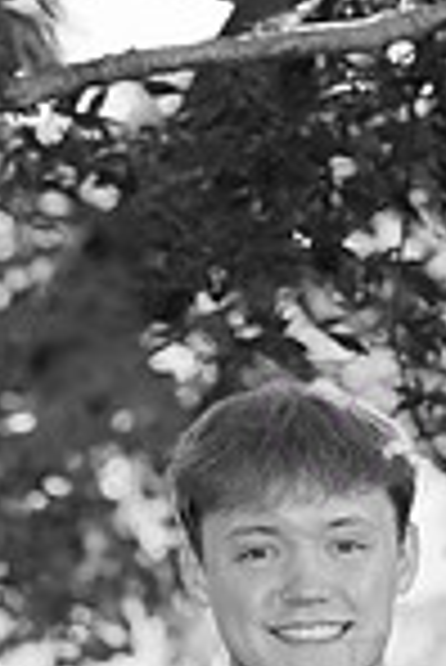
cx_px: 347
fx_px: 6322
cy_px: 837
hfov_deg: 4.0
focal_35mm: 341
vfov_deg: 6.0
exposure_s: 1/320
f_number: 5
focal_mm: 112
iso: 800
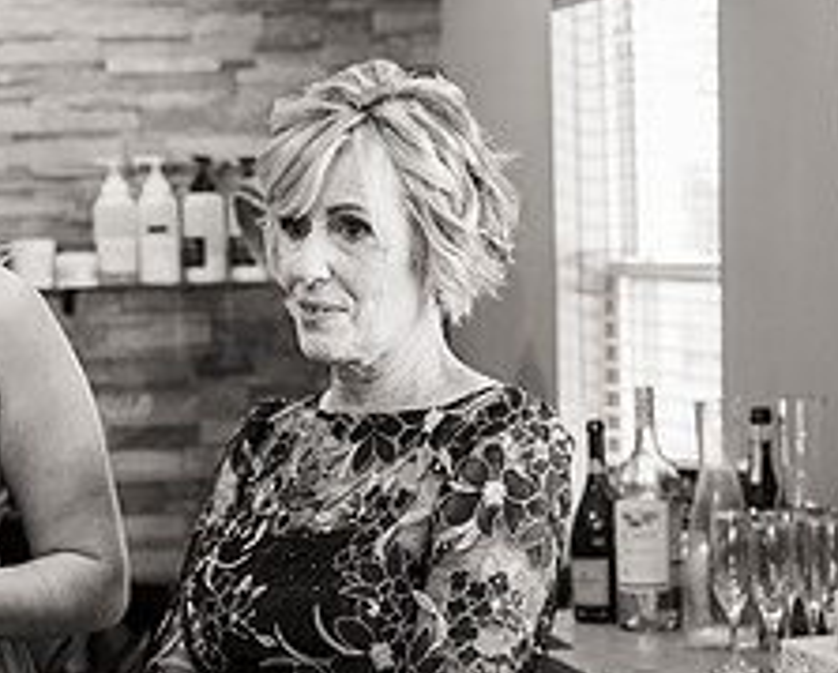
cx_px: 101
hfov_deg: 15.6
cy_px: 427
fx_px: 3030
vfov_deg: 12.7
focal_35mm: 122
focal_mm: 50
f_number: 3.5
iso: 640
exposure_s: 1/125
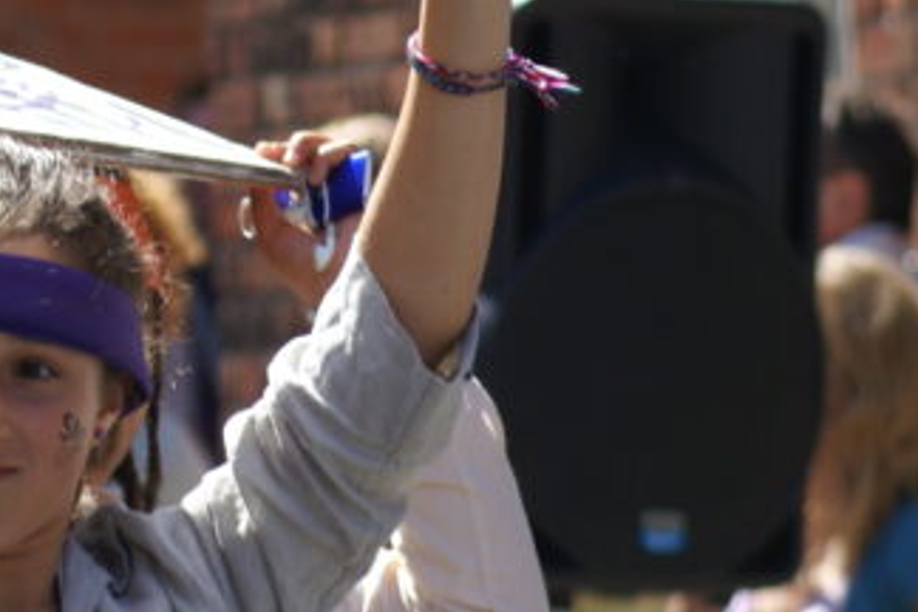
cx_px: 221
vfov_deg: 2.1
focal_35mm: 664
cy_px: -322
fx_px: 16931
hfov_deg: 3.1
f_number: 5.6
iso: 125
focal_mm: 140
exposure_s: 1/250
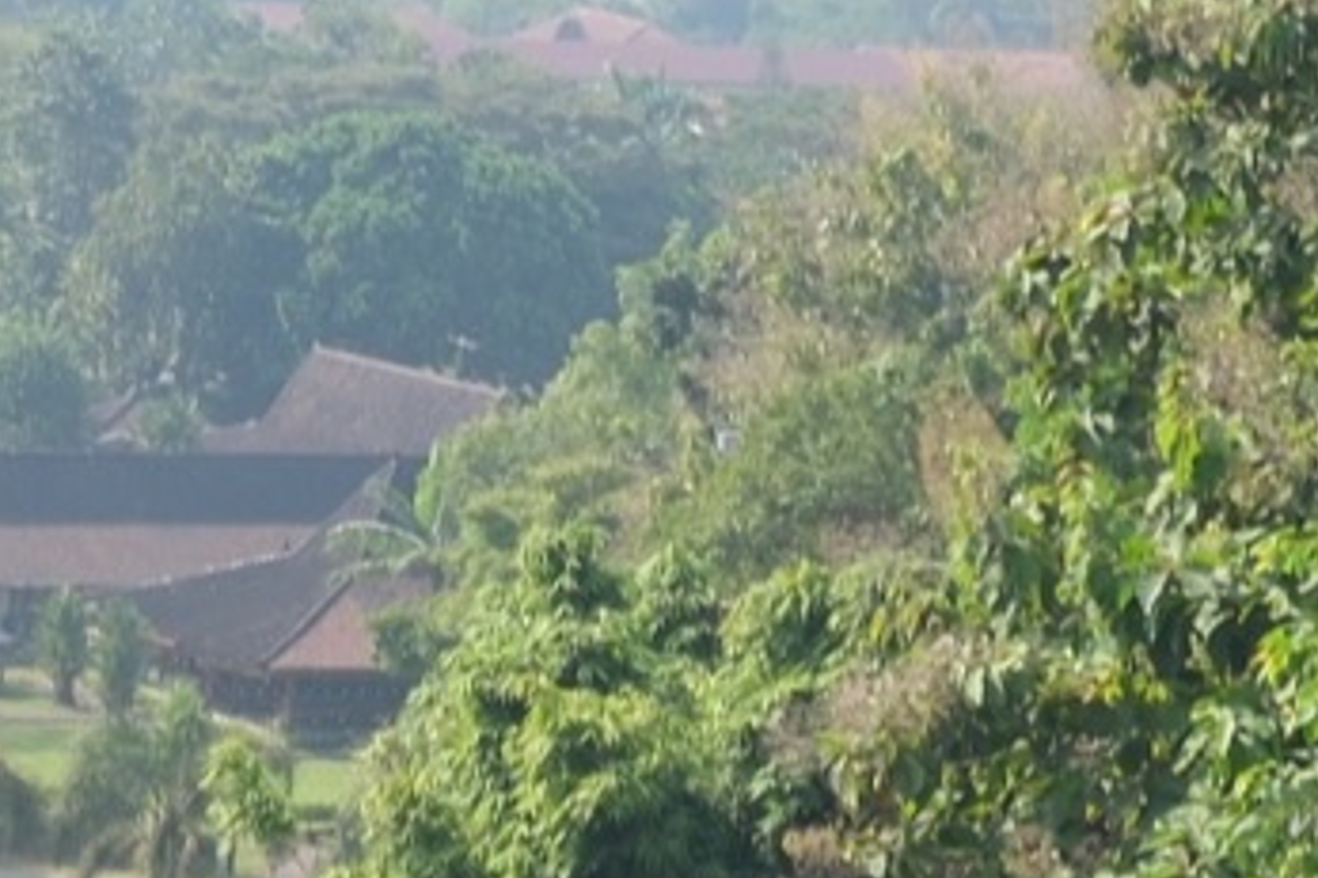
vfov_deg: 6.2
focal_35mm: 222
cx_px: -1451
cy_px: 950
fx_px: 8123
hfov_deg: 8.7
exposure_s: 1/900
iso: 320
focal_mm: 23.5
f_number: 4.4
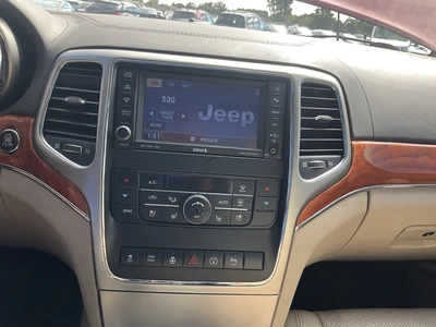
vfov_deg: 48.2
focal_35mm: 29
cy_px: 164
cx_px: 218
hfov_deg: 61.7
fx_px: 365
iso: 16
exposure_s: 1/128
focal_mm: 3
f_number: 1.8
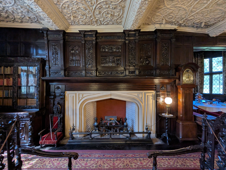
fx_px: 104
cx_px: 113
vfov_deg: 78.1
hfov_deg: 94.5
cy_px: 85
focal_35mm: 16
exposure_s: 1/25
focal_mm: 2.35
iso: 305
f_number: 2.2
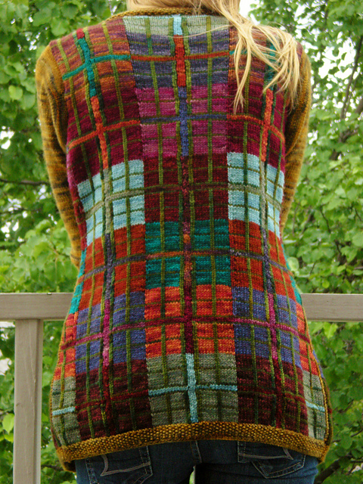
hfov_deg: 13.0
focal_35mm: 114
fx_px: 1594
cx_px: 182
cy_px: 242
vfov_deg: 17.3
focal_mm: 18.9
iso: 200
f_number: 5.9
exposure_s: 1/79.4
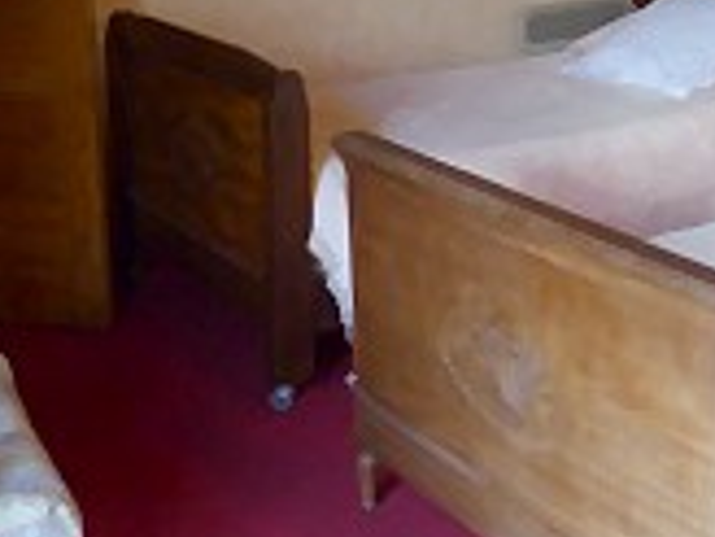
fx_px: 1260
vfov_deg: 23.3
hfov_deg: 29.4
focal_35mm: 61
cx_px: 728
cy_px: 35
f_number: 2.8
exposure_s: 1/40
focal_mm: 4.5
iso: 400
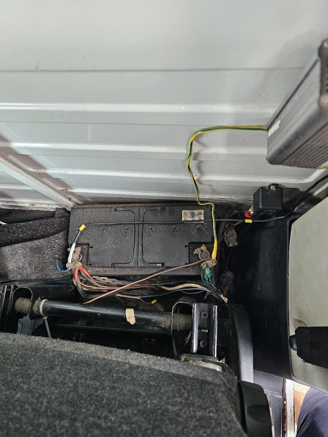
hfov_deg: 58.9
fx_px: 291
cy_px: 218
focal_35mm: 23
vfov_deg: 73.9
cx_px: 164
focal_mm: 6.3
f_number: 1.7
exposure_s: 1/143
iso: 250
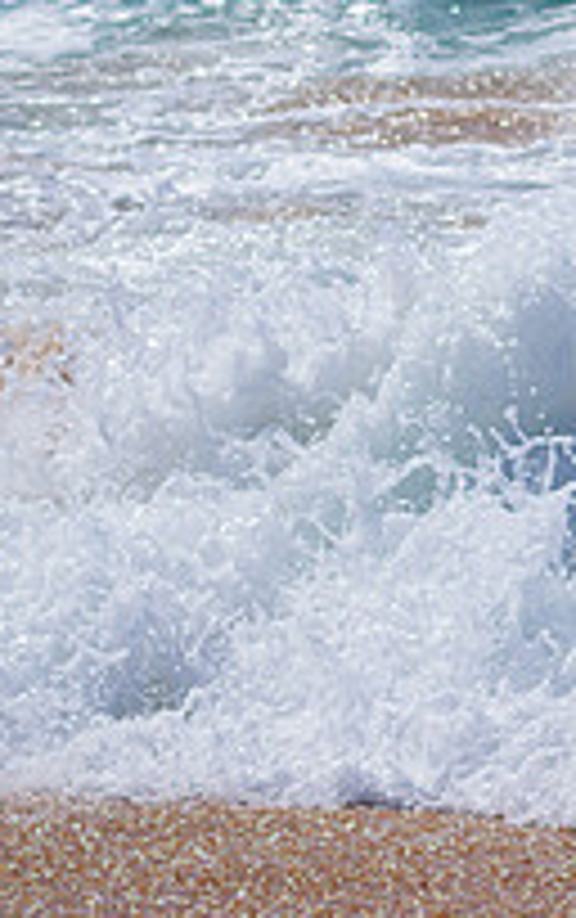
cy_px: 497
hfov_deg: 2.3
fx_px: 14502
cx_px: 1210
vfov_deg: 3.6
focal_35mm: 579
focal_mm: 200
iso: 900
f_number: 11
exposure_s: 1/2000
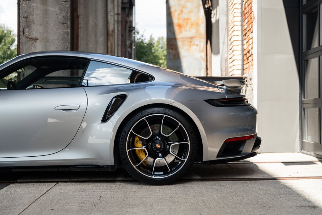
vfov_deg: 25.1
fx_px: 482
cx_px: 161
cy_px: 108
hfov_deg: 36.9
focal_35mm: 54
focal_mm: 53.9
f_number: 2.8
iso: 160
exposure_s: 1/250
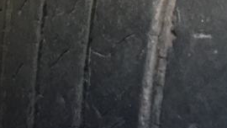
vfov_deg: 9.7
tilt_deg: -7.5
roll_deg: +0.9
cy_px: -88
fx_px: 722
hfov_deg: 17.8
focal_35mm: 120
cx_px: 64
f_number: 2.2
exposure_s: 1/20
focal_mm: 4.15
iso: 250
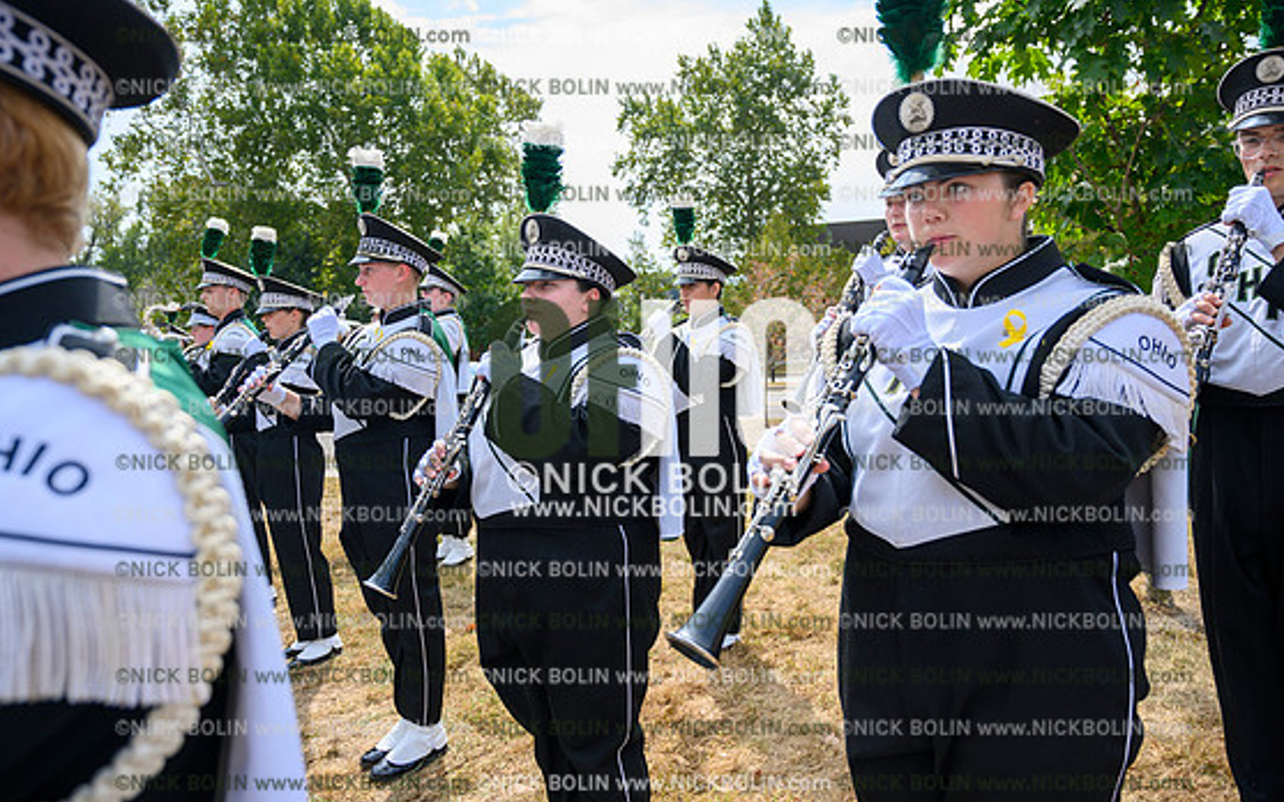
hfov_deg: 70.4
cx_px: 652
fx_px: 910
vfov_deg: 47.6
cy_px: 408
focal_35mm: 26
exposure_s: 1/800
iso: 100
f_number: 4
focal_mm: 24.5
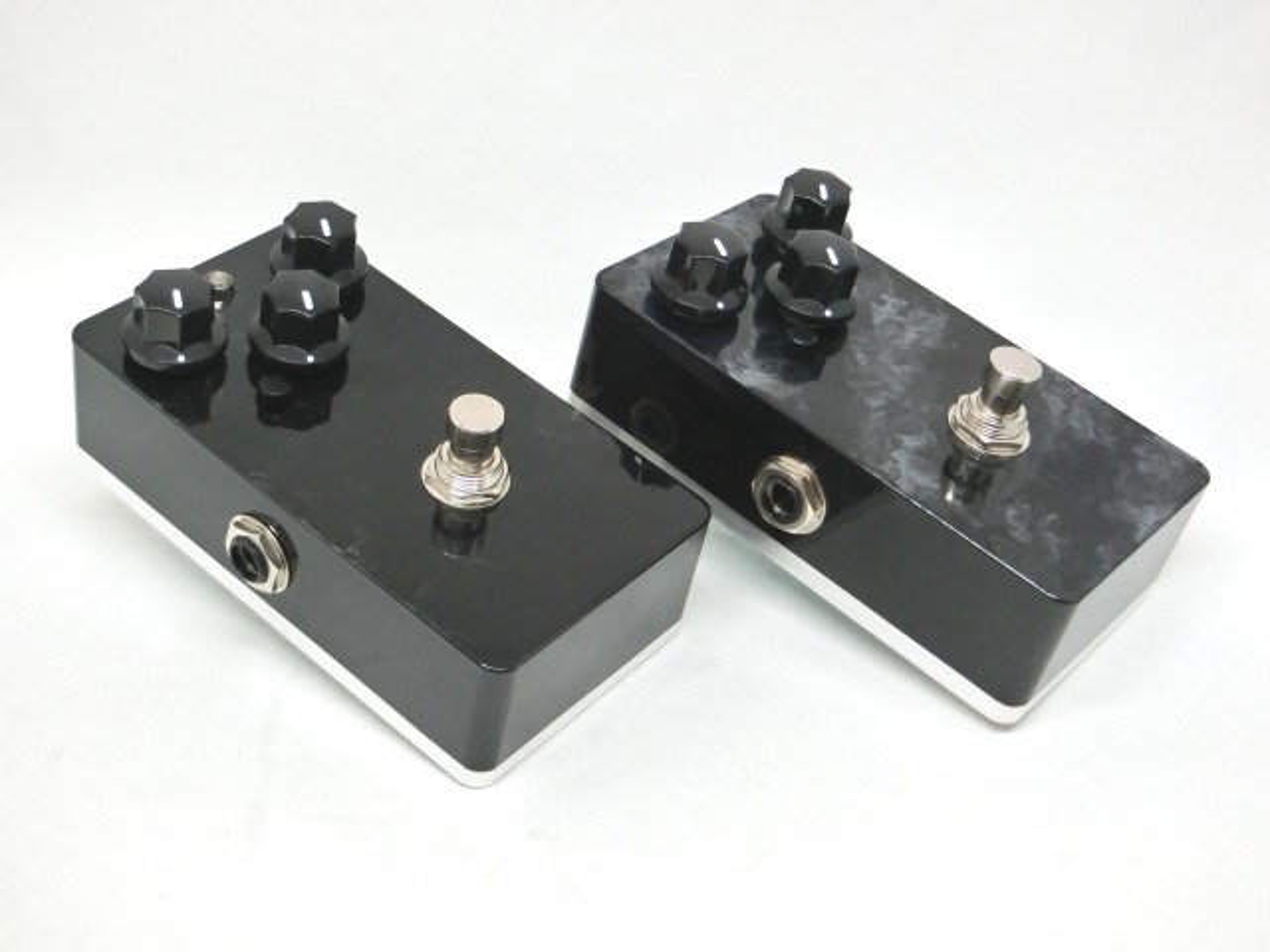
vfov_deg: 28.0
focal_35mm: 52
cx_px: 635
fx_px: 1908
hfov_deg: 36.8
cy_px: 476
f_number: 4.7
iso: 400
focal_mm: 9.3
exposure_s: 1/125
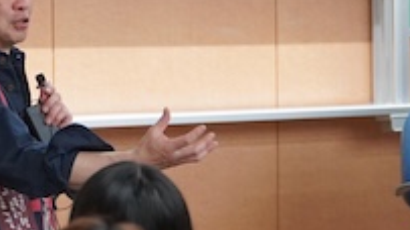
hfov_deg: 9.8
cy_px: 134
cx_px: -32
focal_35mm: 217
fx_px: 2358
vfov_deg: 5.6
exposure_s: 1/160
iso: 3200
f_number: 4
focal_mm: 56
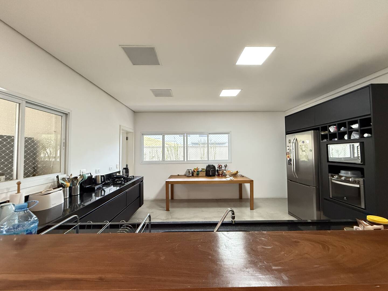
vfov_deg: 85.7
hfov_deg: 102.1
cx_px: 194
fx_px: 157
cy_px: 146
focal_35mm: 14
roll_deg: +0.4
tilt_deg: +2.5
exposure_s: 1/60
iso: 640
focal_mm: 2.22
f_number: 2.2
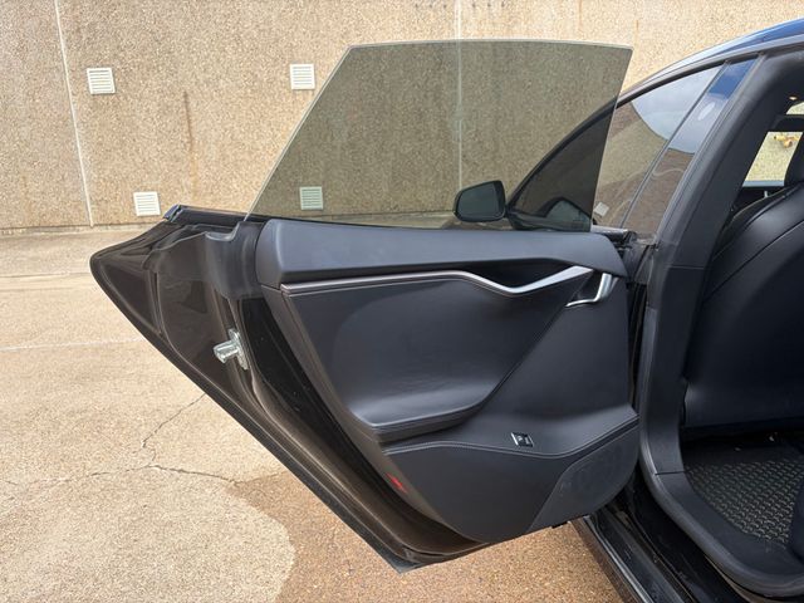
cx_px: 402
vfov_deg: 53.1
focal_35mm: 26
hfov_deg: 67.3
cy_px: 302
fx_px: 604
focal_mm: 5.96
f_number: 1.6
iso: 50
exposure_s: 1/1081
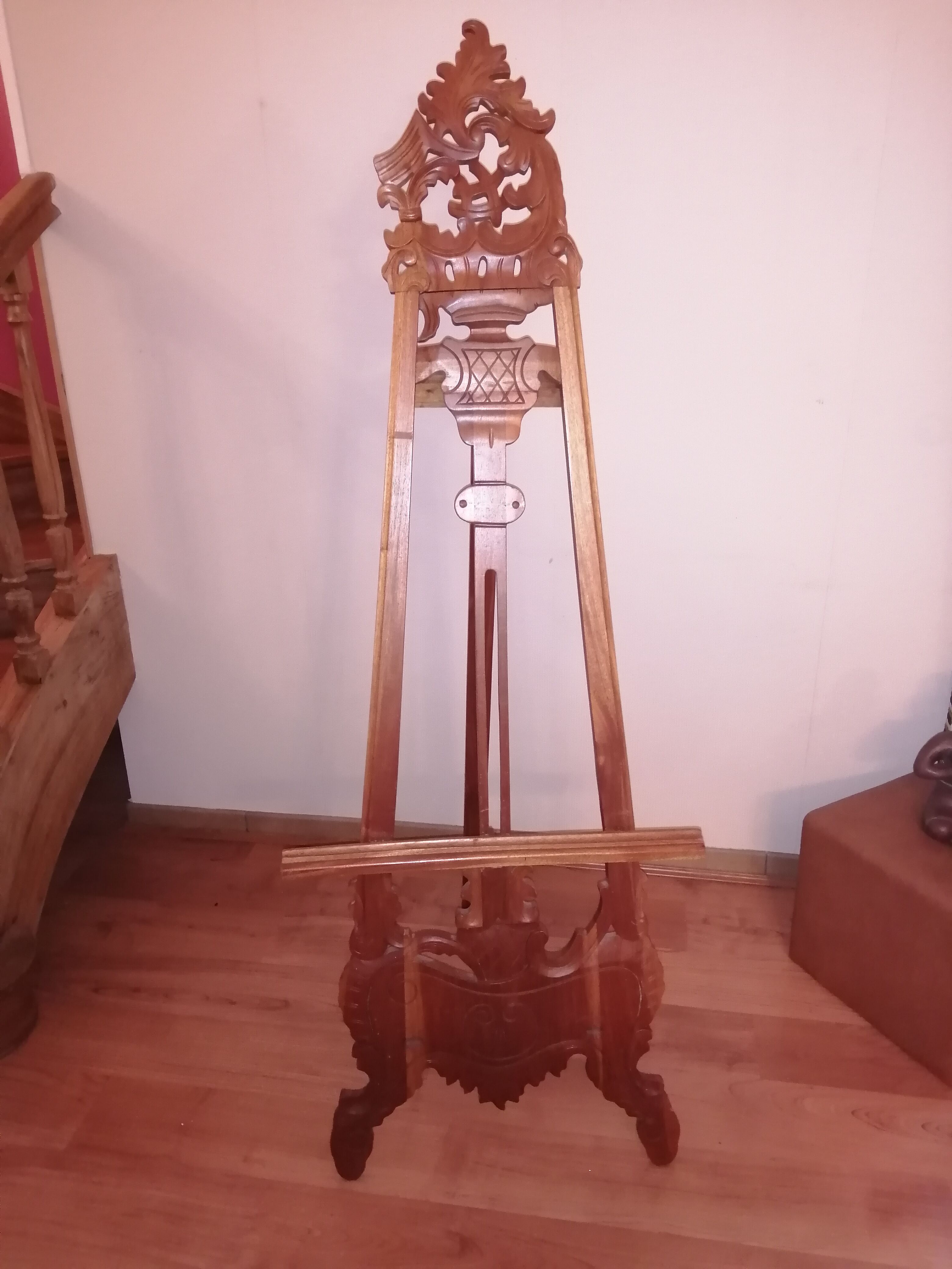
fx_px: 953
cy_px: 634
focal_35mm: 26
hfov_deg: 53.1
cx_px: 476
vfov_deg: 67.3
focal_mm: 3.6
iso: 320
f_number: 1.8
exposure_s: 1/20
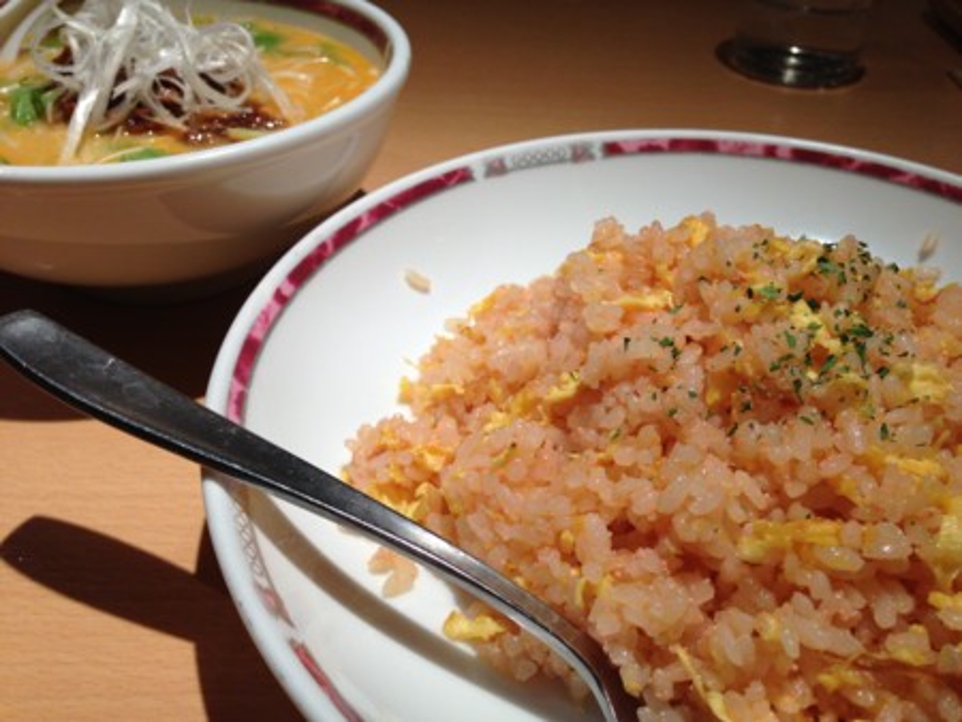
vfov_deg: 43.0
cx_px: 481
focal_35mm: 33
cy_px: 361
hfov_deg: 55.3
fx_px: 918
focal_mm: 4.13
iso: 80
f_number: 2.4
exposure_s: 1/120
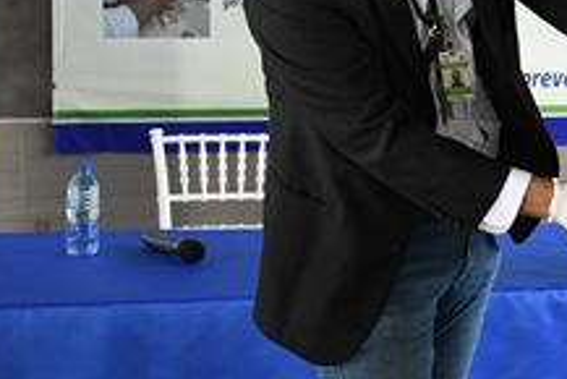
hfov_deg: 20.0
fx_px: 1560
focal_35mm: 99
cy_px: 61
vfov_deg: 13.8
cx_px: 557
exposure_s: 1/200
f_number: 4
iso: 1600
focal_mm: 32
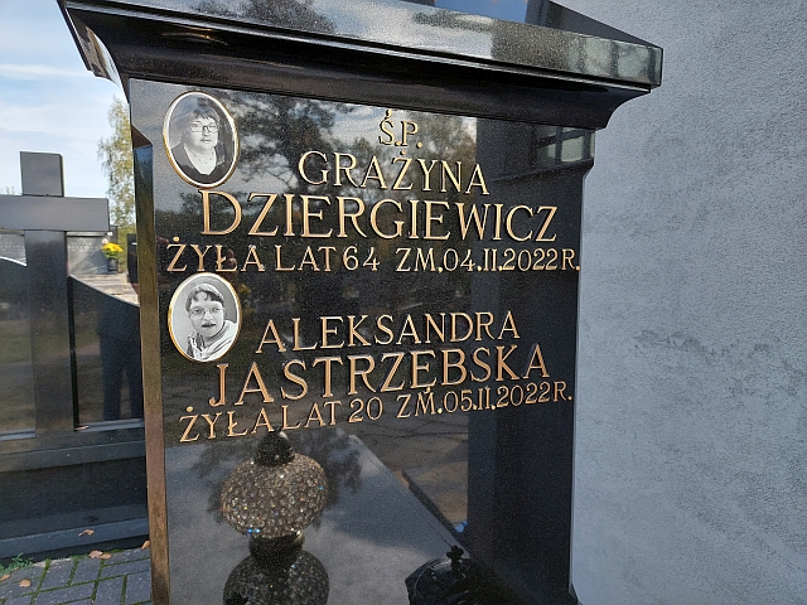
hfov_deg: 69.4
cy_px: 302
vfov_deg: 54.9
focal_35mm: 25
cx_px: 404
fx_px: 583
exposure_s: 1/510
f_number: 1.8
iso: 40
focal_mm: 5.23
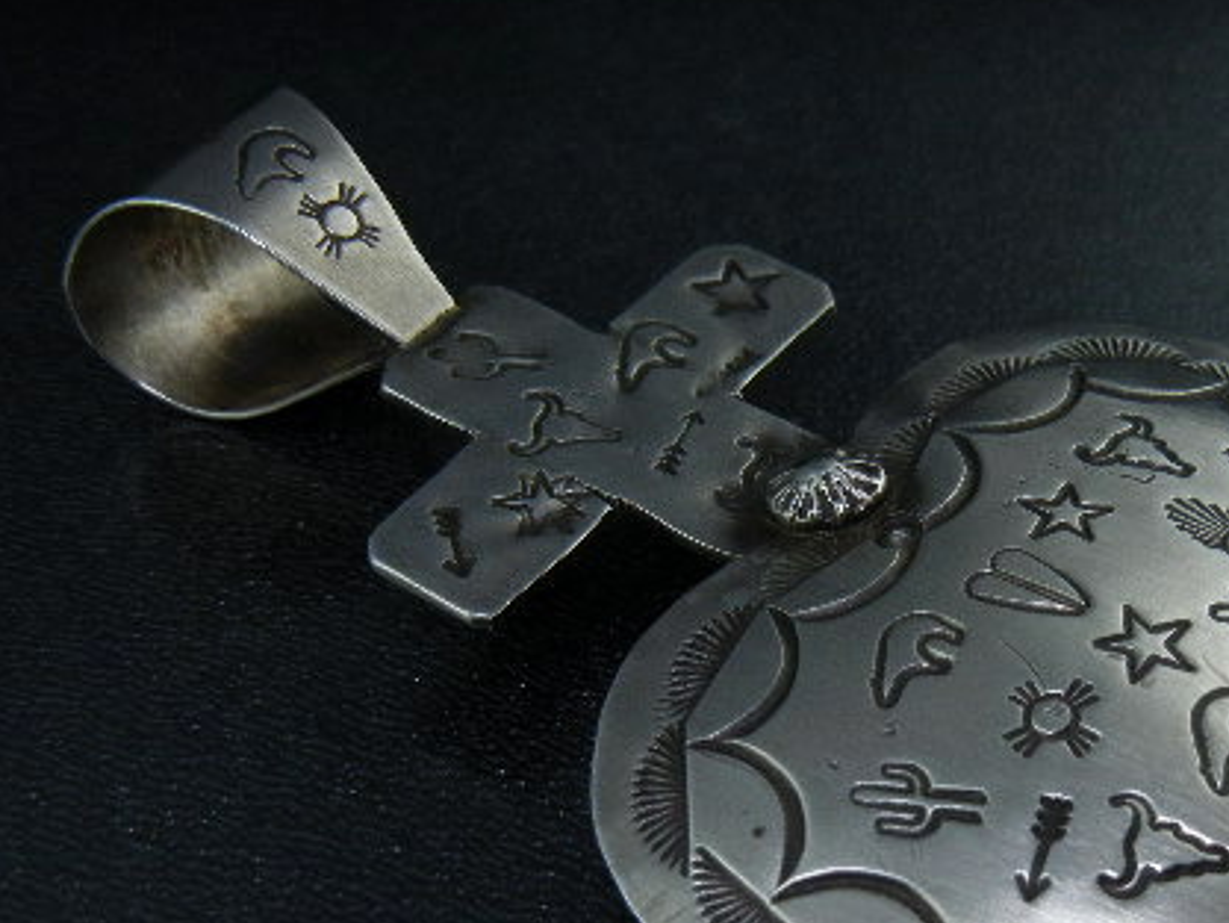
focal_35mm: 69
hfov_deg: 27.7
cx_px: 931
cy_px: 663
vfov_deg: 21.2
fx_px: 2450
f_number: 7.6
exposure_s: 1/30
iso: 206
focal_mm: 8.1
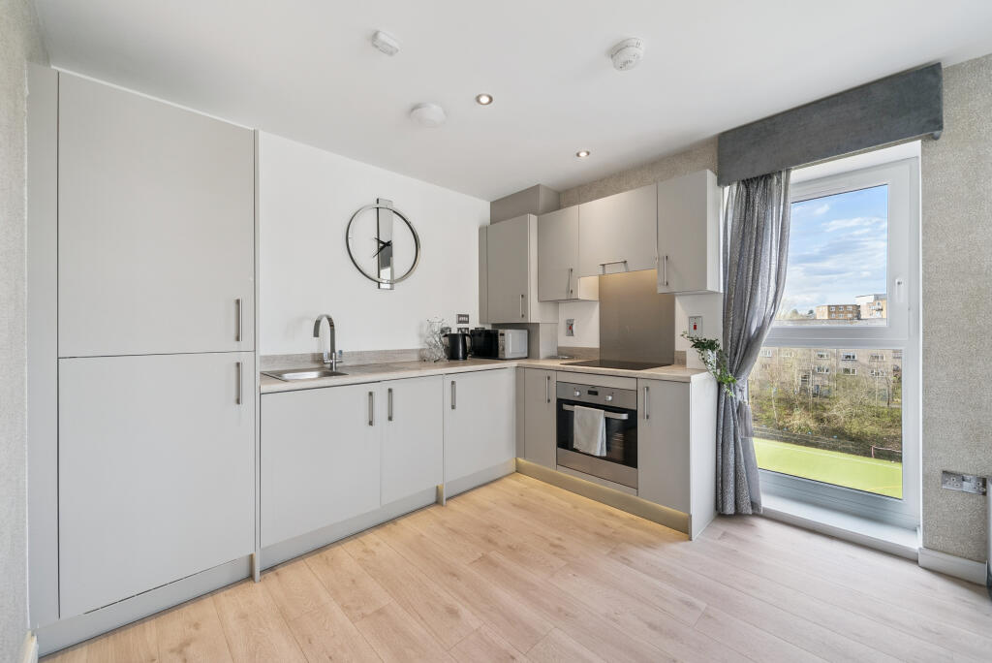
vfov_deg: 85.5
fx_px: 358
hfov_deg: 108.3
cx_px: 496
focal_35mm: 13
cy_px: 332
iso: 125
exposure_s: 1/30
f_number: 5.6
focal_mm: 13
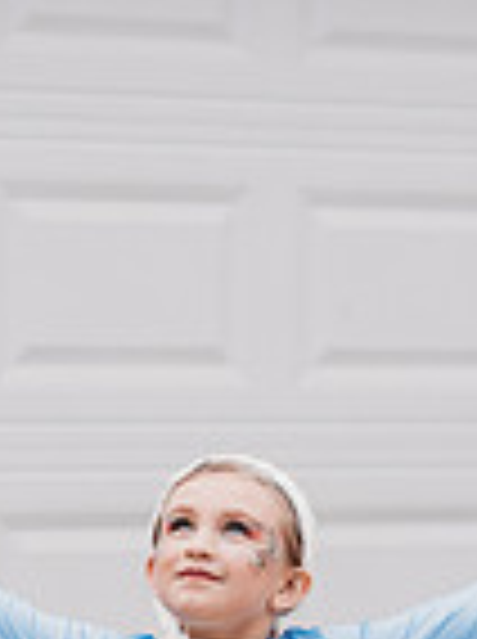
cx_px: 180
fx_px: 4773
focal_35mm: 259
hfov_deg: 5.7
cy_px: 504
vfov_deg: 7.6
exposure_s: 1/500
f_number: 2.8
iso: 320
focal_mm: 85
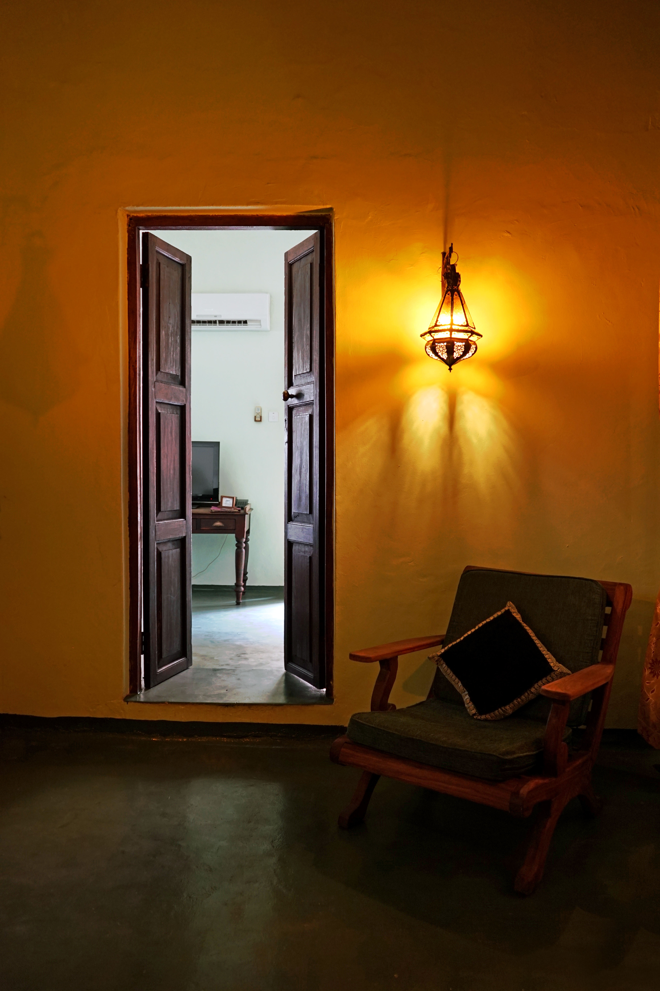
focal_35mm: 28
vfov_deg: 65.5
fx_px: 770
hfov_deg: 46.4
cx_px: 330
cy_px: 496
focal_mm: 28
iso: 640
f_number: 3.5
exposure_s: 1/10
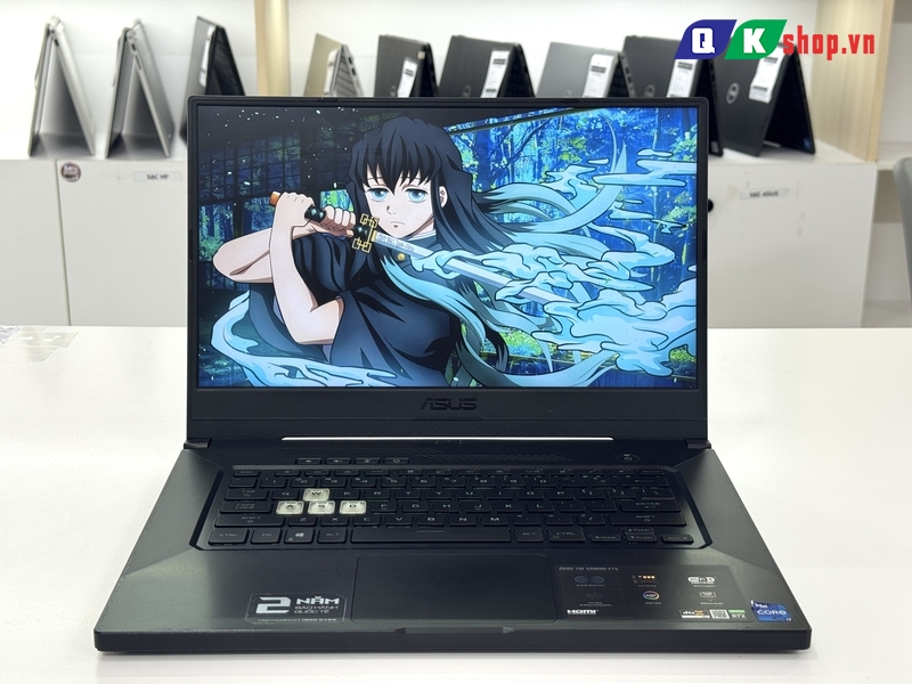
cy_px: 342
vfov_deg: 30.3
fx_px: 1265
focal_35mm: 48
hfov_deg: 39.7
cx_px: 456
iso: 64
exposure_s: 1/100
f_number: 1.78
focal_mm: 6.76
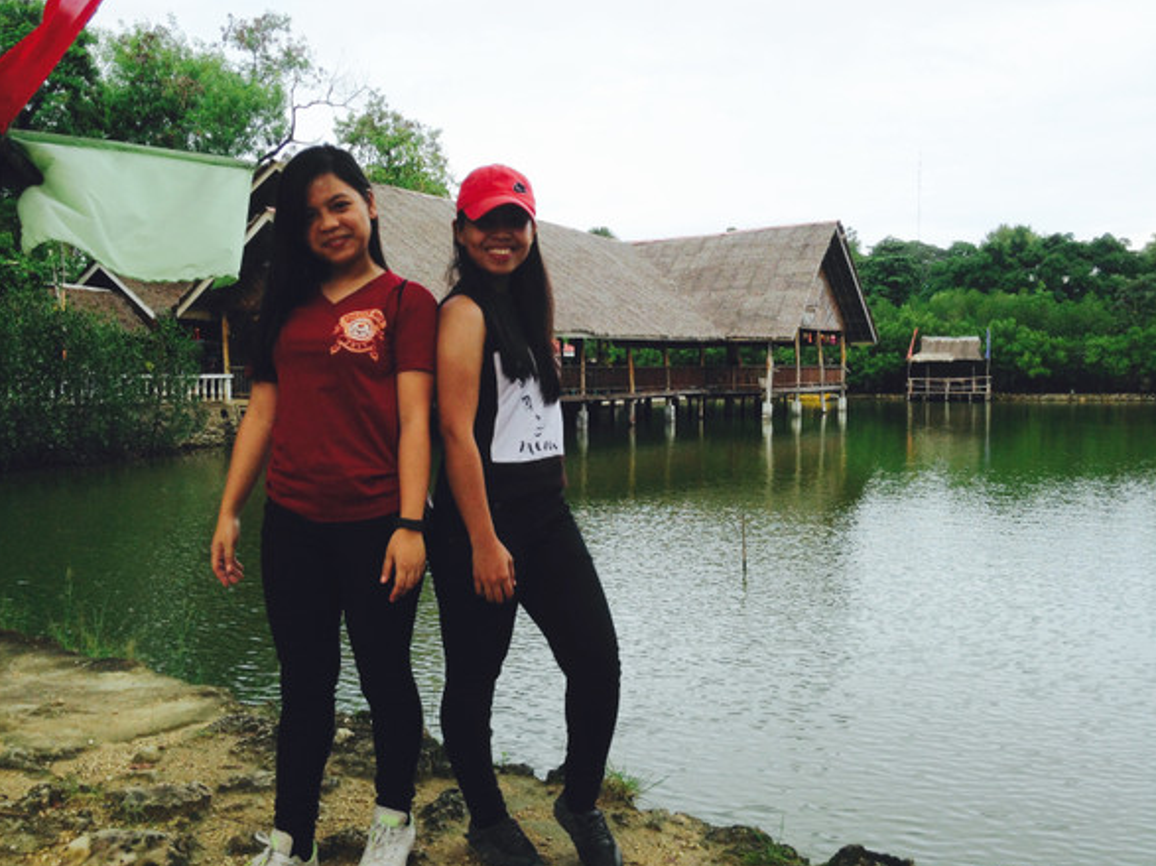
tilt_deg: -2.6
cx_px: 528
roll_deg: +2.5
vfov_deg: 39.6
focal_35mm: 36
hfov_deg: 51.3
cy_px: 421
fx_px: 1202
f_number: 2.4
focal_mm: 4.12
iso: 50
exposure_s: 1/1355
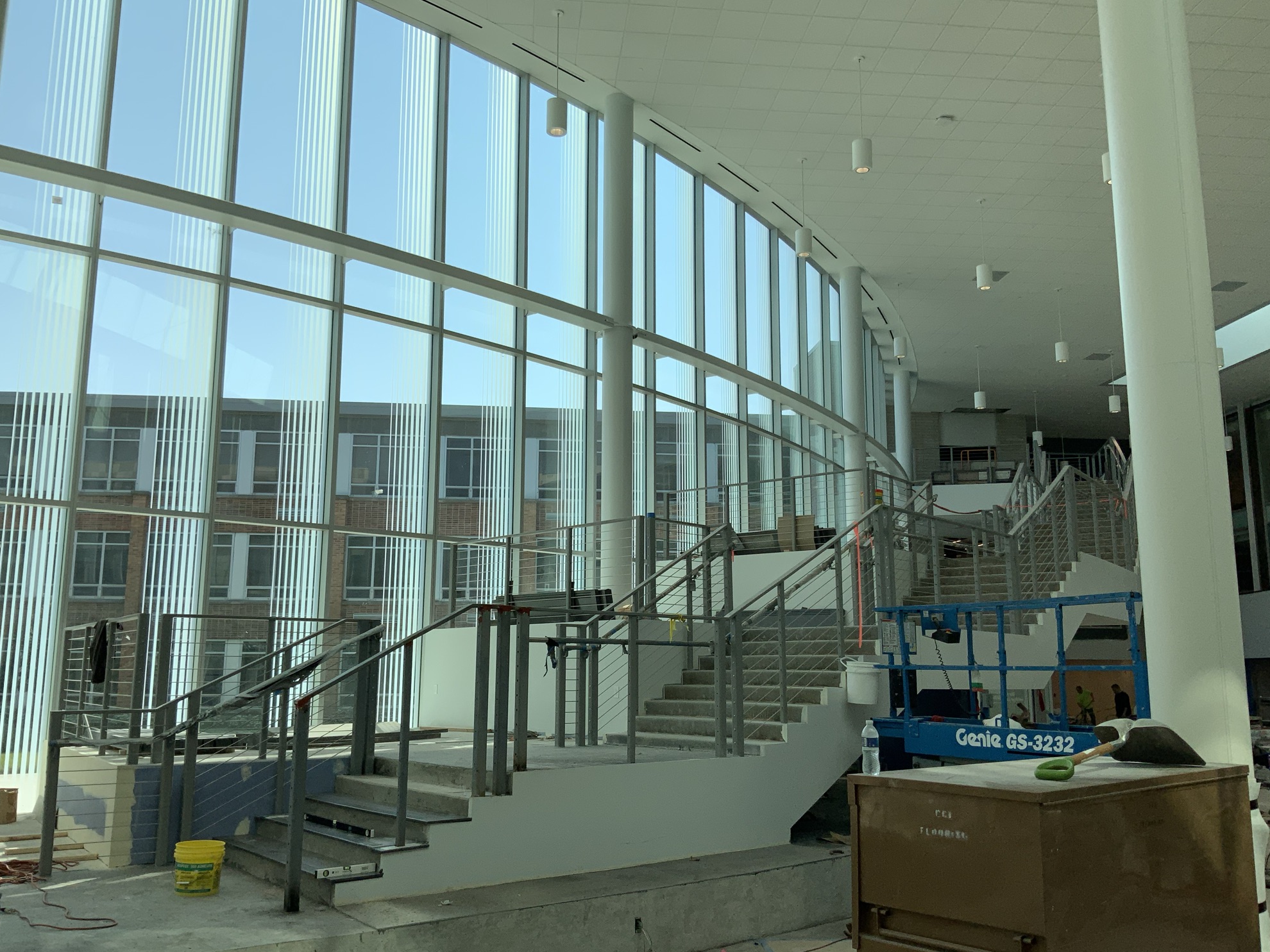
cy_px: 492
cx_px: 626
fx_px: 1101
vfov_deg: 46.8
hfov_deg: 60.0
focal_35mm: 30
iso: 16
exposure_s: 1/1534
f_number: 1.8
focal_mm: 3
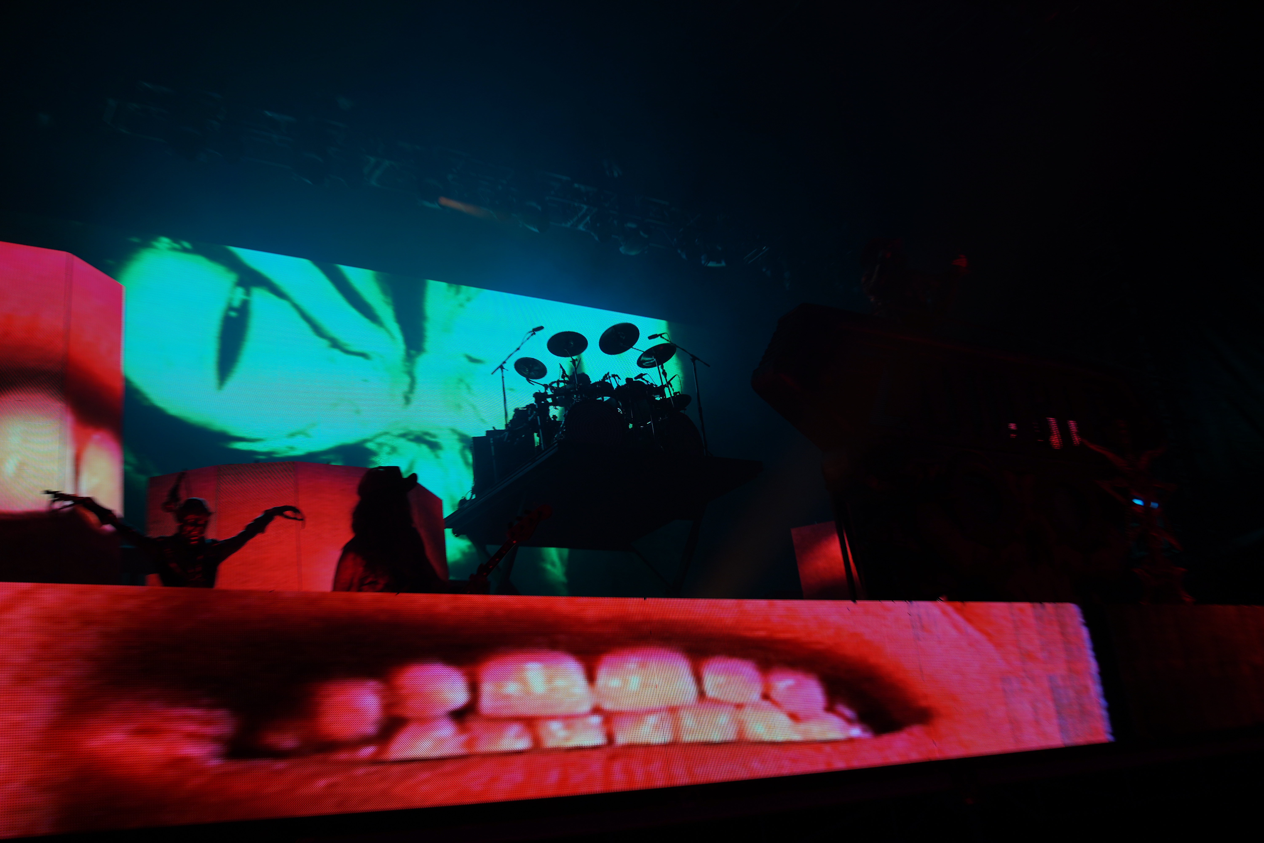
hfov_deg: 54.4
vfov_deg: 37.9
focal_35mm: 35
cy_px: 422
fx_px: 1229
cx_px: 632
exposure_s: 1/160
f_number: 4.5
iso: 100
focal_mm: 35
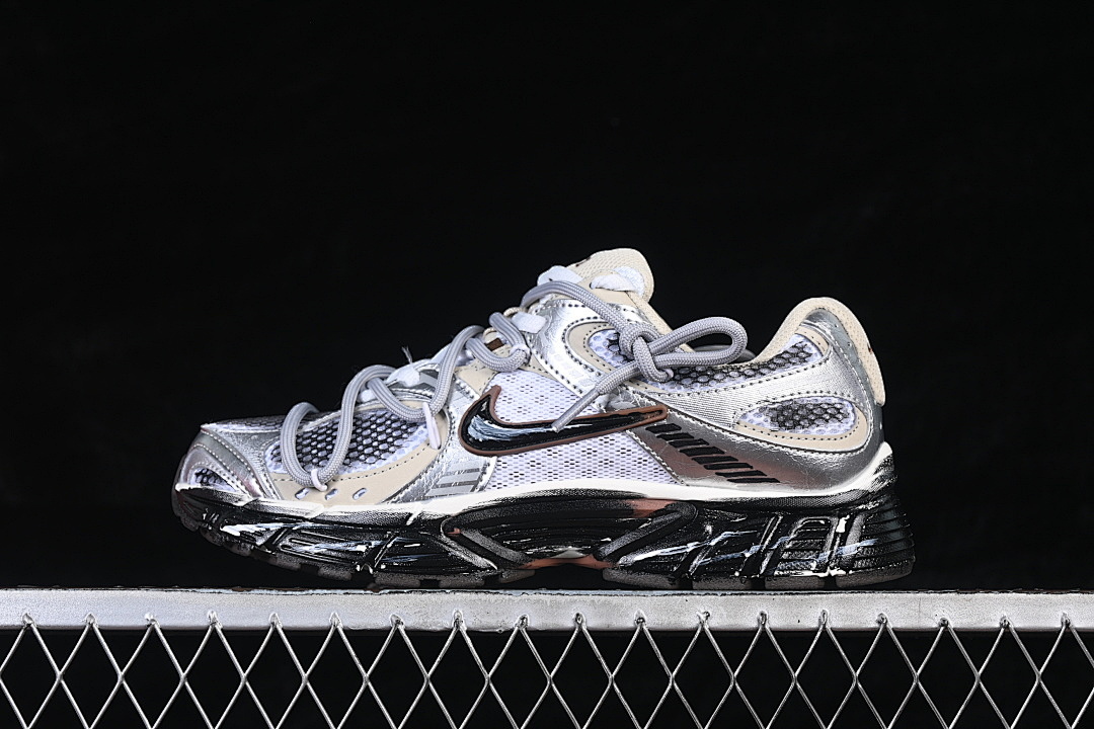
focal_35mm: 75
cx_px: 547
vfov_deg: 18.2
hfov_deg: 27.0
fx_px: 2279
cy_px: 364
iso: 160
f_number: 7.1
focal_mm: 50
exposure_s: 1/80
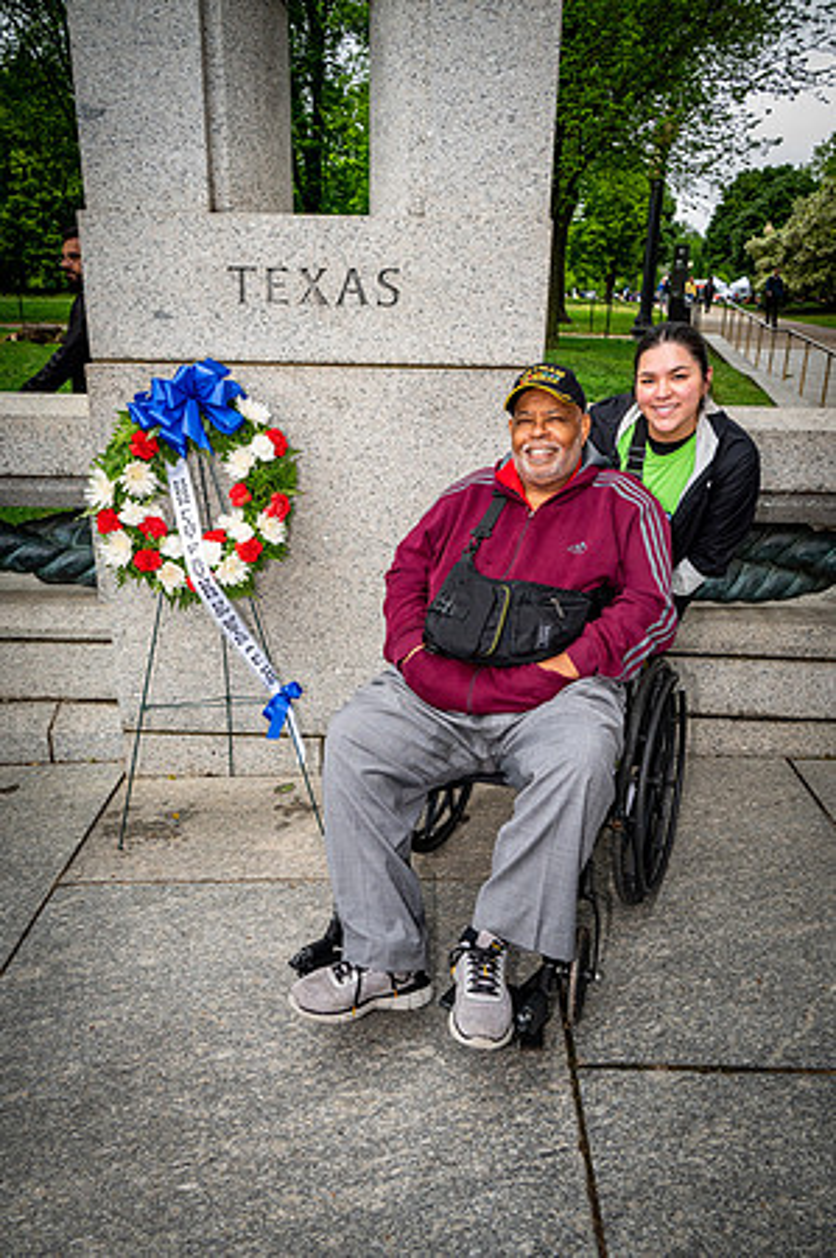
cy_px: 629
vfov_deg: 68.4
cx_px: 418
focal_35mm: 26
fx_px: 925
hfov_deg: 48.6
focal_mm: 26.5
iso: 1600
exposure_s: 1/640
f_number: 8
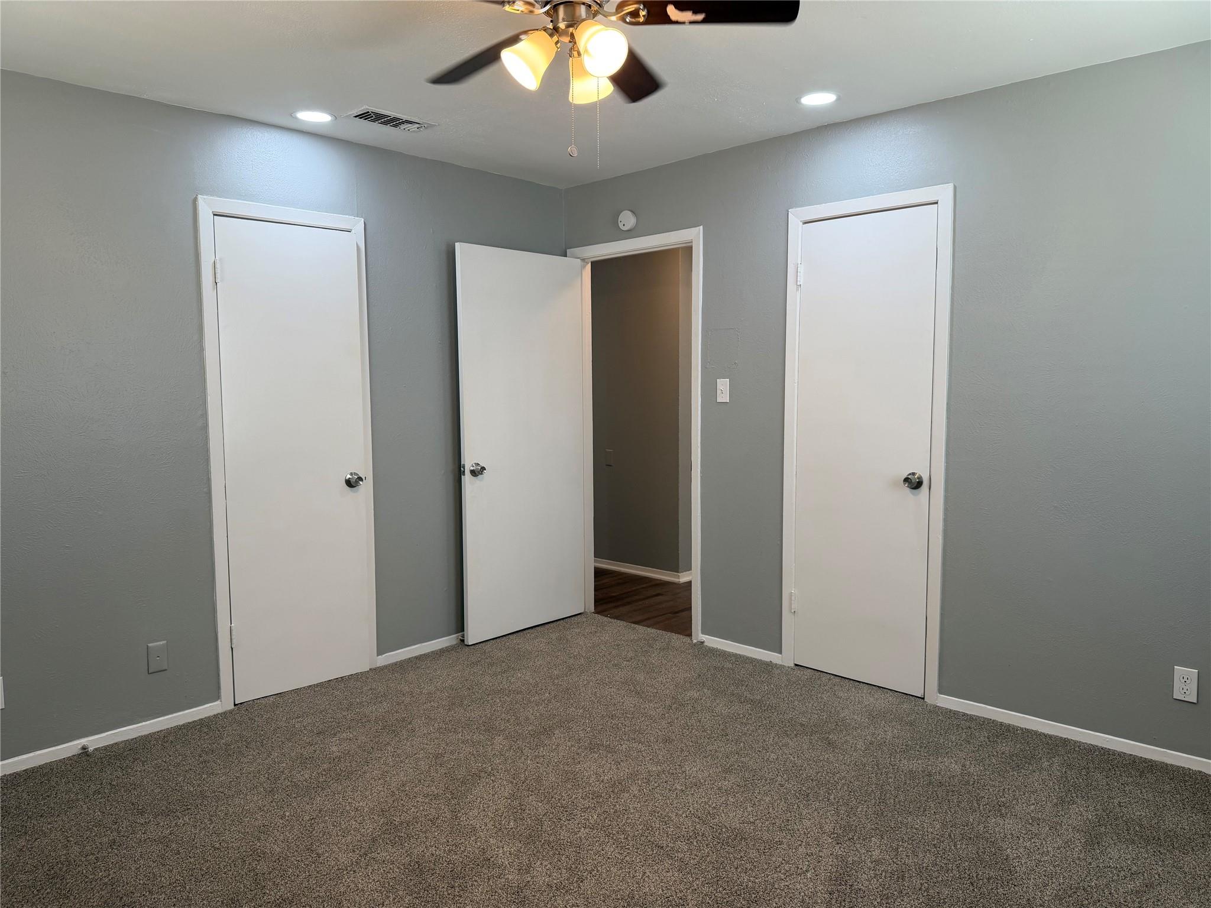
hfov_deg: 71.6
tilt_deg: -4.5
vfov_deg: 56.8
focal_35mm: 24
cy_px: 454
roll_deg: +0.4
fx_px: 840
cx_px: 606
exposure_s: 1/120
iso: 100
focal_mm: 6.76
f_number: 1.78
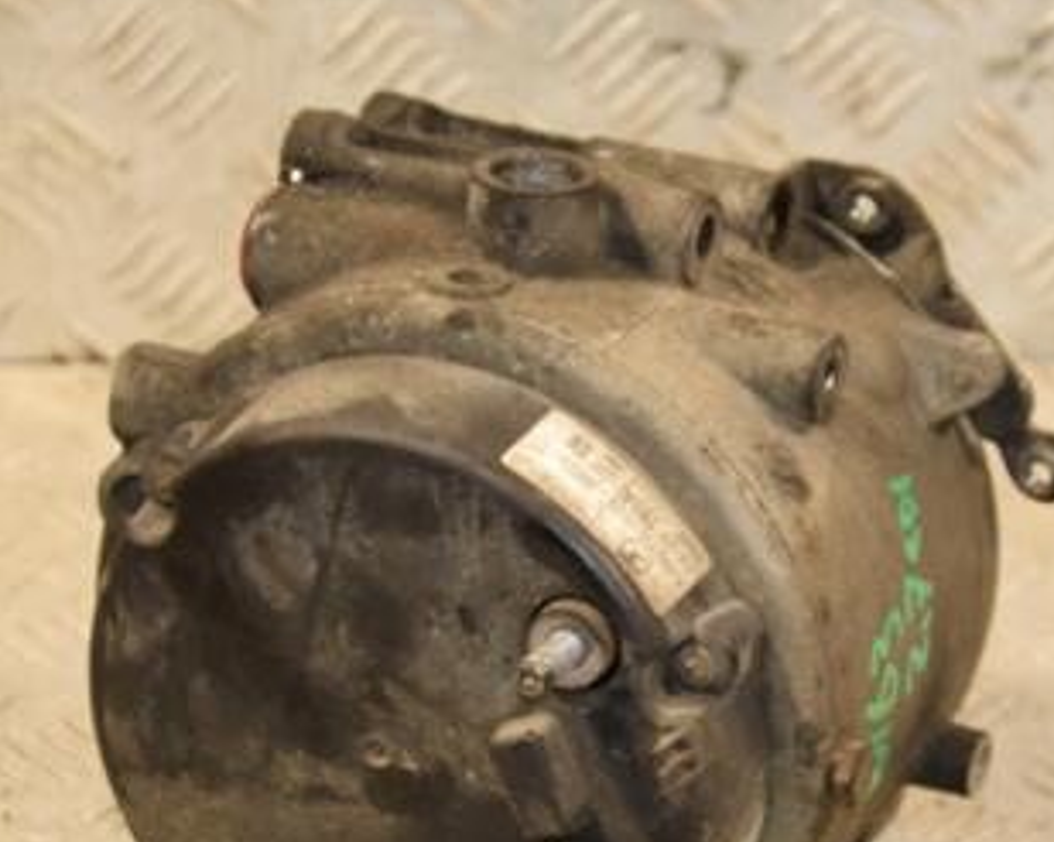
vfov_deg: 9.7
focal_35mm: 159
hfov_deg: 12.1
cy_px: 558
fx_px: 4957
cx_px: 640
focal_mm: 58
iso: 800
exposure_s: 1/100
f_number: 5
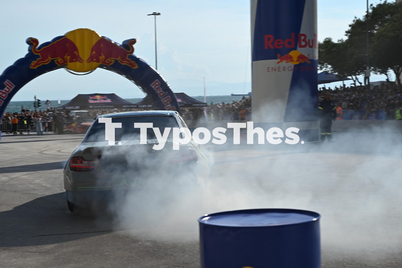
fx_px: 737
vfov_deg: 20.6
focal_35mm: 66
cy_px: 134
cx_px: 201
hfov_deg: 30.5
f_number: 8
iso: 100
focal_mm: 66
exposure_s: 1/500
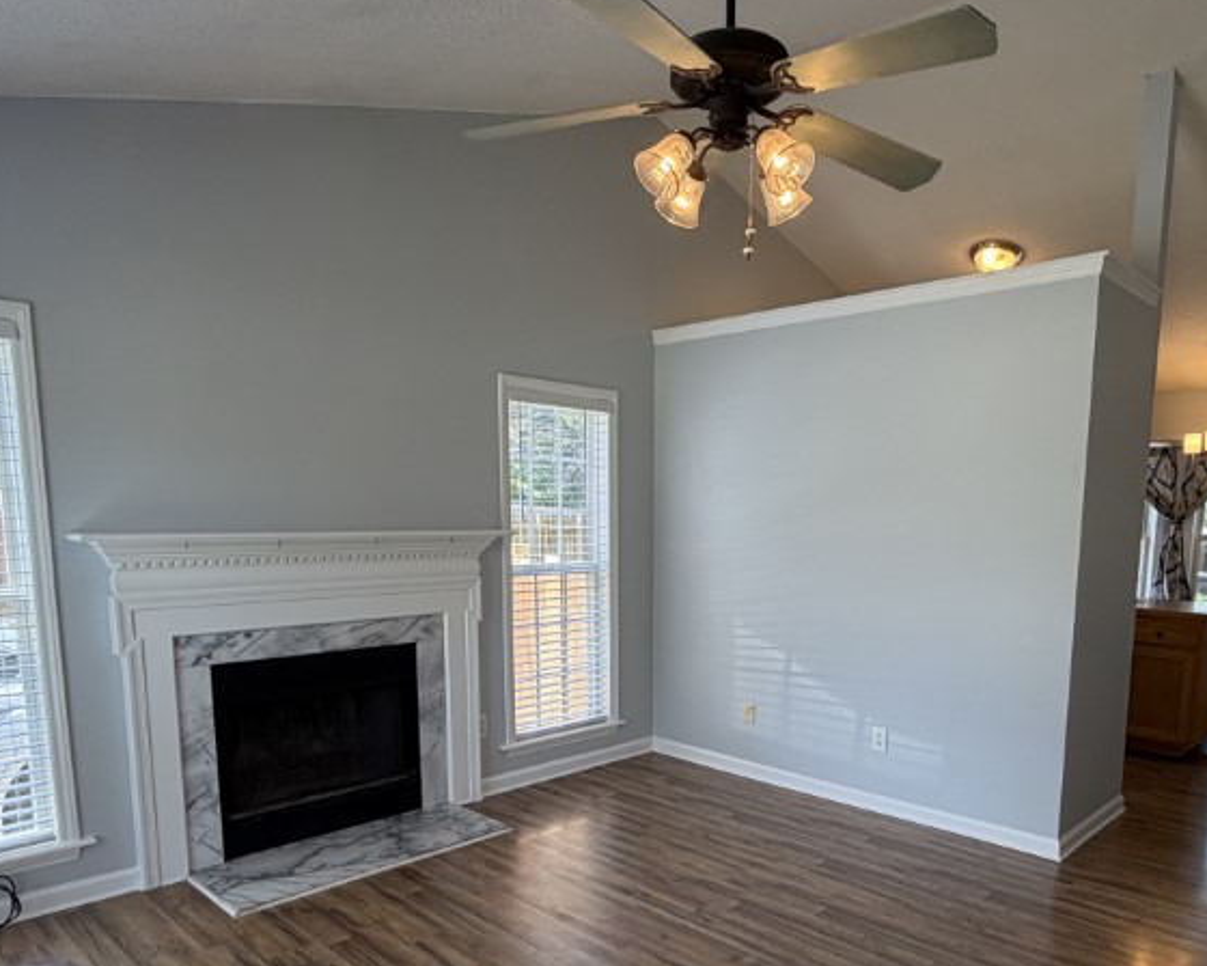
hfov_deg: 67.9
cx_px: 675
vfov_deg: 55.7
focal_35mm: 25
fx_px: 893
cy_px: 640
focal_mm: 2.22
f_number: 2.2
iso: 100
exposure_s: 1/120
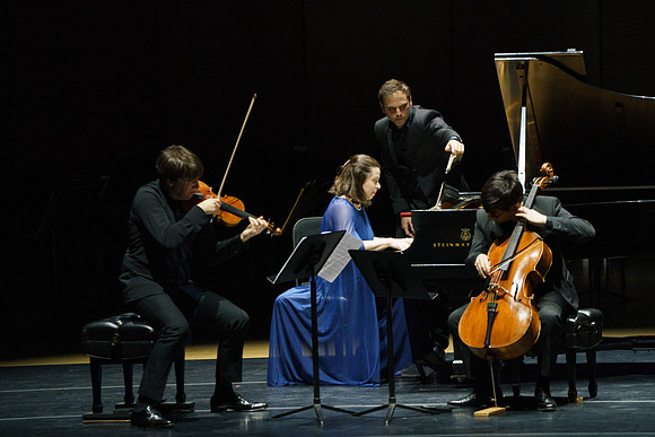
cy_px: 218
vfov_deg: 4.6
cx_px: 328
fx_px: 5405
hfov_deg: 6.9
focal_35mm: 297
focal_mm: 297
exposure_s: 1/250
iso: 4000
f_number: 7.1
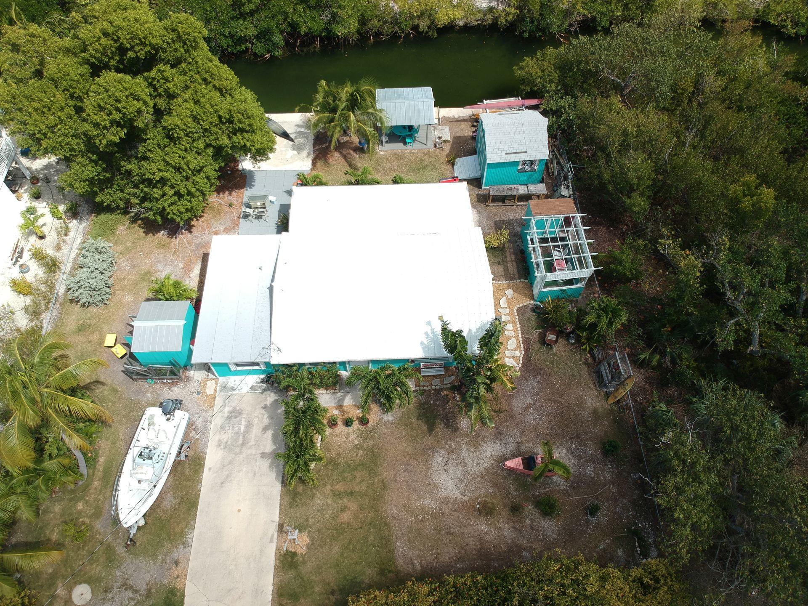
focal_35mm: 25
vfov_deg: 54.9
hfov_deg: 69.4
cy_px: 303
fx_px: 584
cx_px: 404
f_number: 2.6
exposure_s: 1/500
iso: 100
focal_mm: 4.49
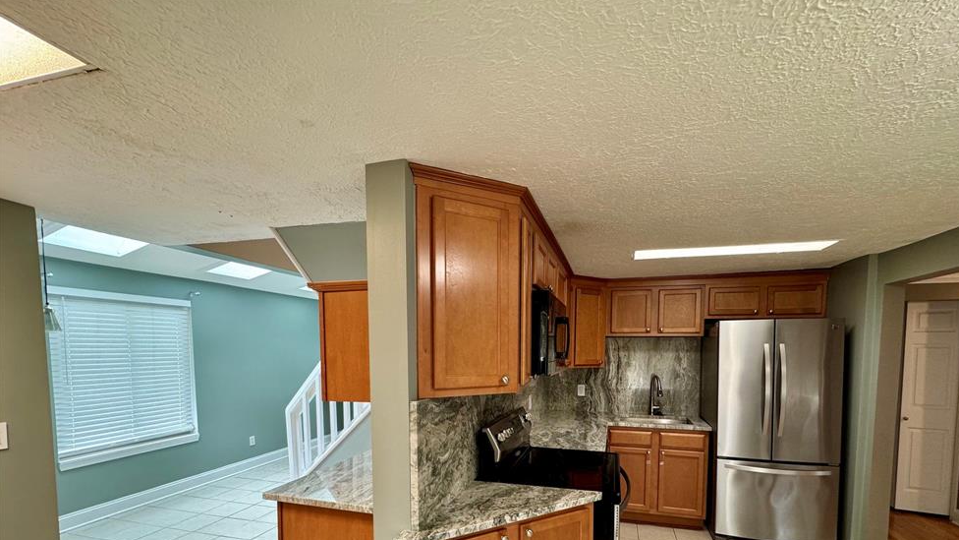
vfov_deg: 64.8
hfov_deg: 99.3
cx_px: 501
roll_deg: -1.3
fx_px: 407
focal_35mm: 16
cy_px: 372
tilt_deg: -3.2
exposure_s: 1/60
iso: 200
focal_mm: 2.22
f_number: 2.2
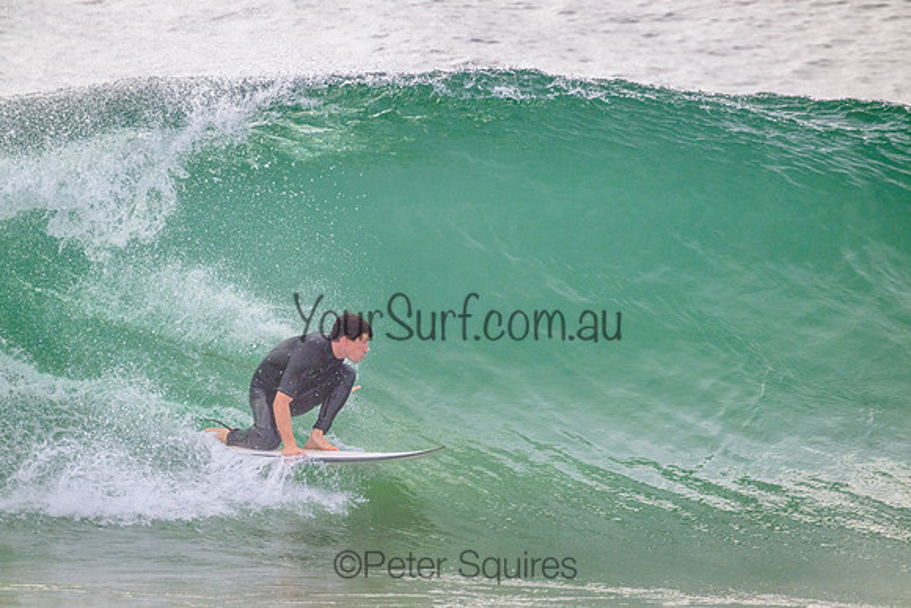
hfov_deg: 2.6
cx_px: 456
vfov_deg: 1.7
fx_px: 20248
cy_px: 304
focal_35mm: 800
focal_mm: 800
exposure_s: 1/2000
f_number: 11
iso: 2000
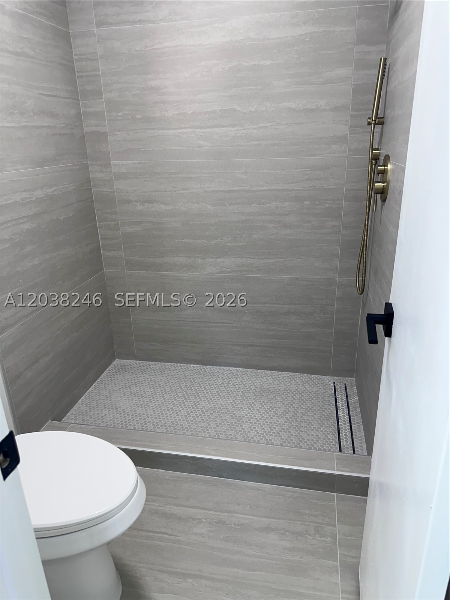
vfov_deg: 71.6
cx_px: 225
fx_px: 416
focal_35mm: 24
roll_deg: +1.9
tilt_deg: -21.3
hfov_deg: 56.8
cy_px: 300
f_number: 1.78
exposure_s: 1/120
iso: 160
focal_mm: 6.86
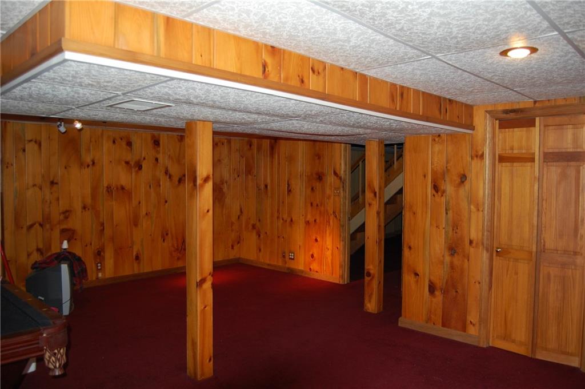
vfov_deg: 47.8
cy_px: 194
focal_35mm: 27
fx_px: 438
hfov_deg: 67.4
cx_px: 292
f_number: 3.5
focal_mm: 18
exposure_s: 1/60
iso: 400
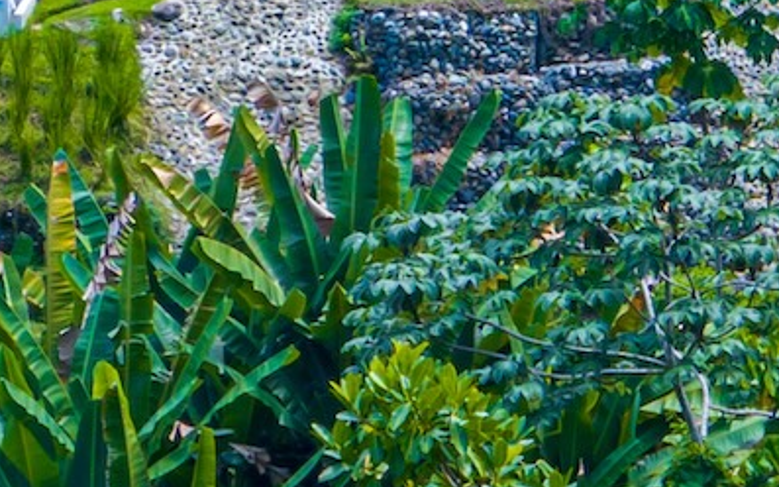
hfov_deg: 2.7
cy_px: -258
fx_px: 16409
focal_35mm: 773
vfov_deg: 1.7
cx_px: 98
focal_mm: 29.85
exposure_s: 1/200
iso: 100
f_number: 4.4
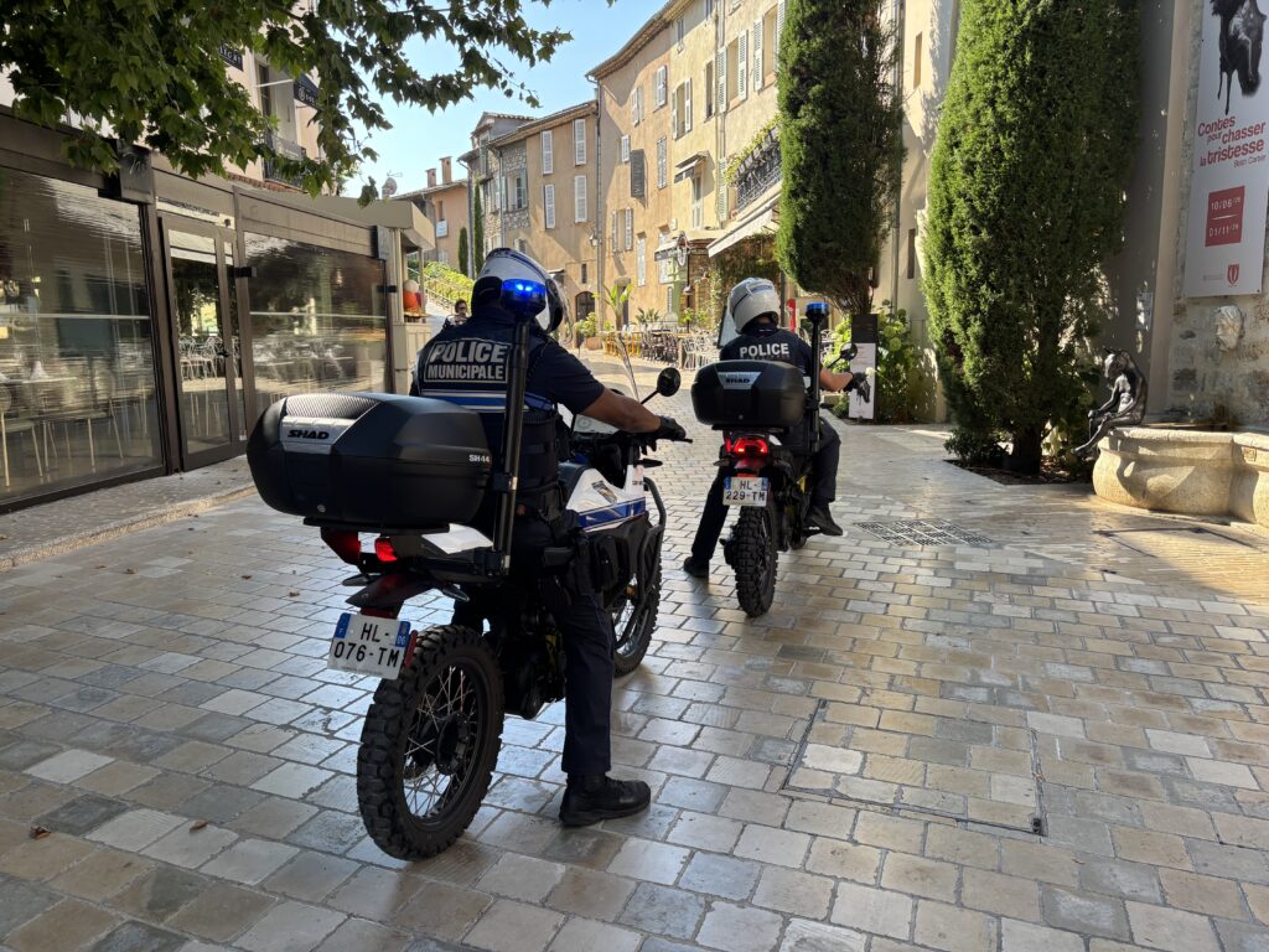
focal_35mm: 26
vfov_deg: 53.1
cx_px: 634
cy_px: 476
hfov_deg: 67.3
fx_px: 953
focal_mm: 5.96
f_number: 1.6
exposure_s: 1/498
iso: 50
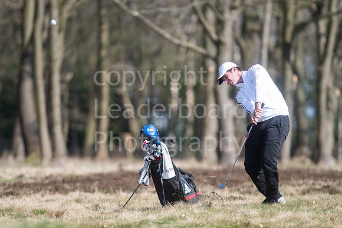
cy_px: 114
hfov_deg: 4.6
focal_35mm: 450
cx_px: 171
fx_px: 4276
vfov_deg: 3.1
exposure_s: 1/3200
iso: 400
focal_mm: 300
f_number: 4
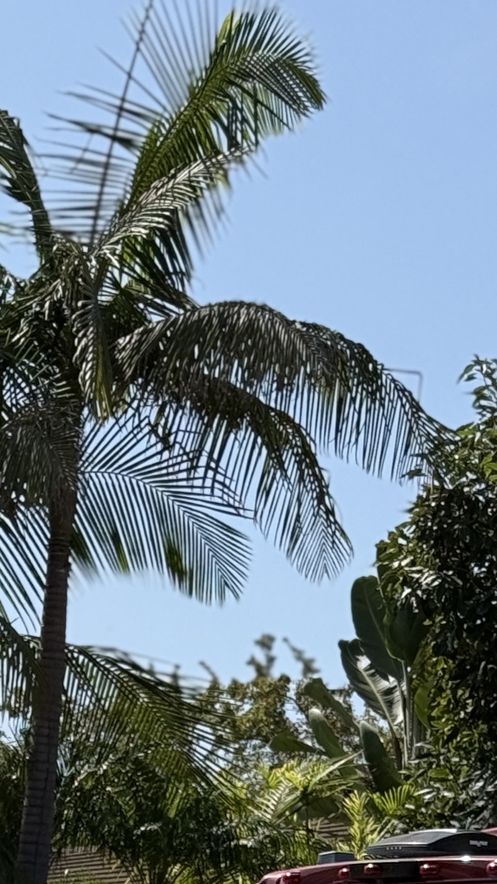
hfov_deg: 8.2
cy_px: 1189
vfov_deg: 14.1
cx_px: -91
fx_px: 3421
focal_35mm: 146
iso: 64
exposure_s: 1/4329
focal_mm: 6.76
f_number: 1.78
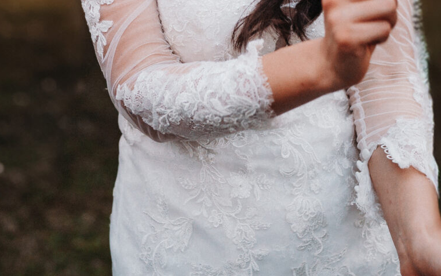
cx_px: 201
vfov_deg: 10.5
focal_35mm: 120
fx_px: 1443
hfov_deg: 17.4
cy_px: -152
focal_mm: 35
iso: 1250
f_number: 1.4
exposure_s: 1/640
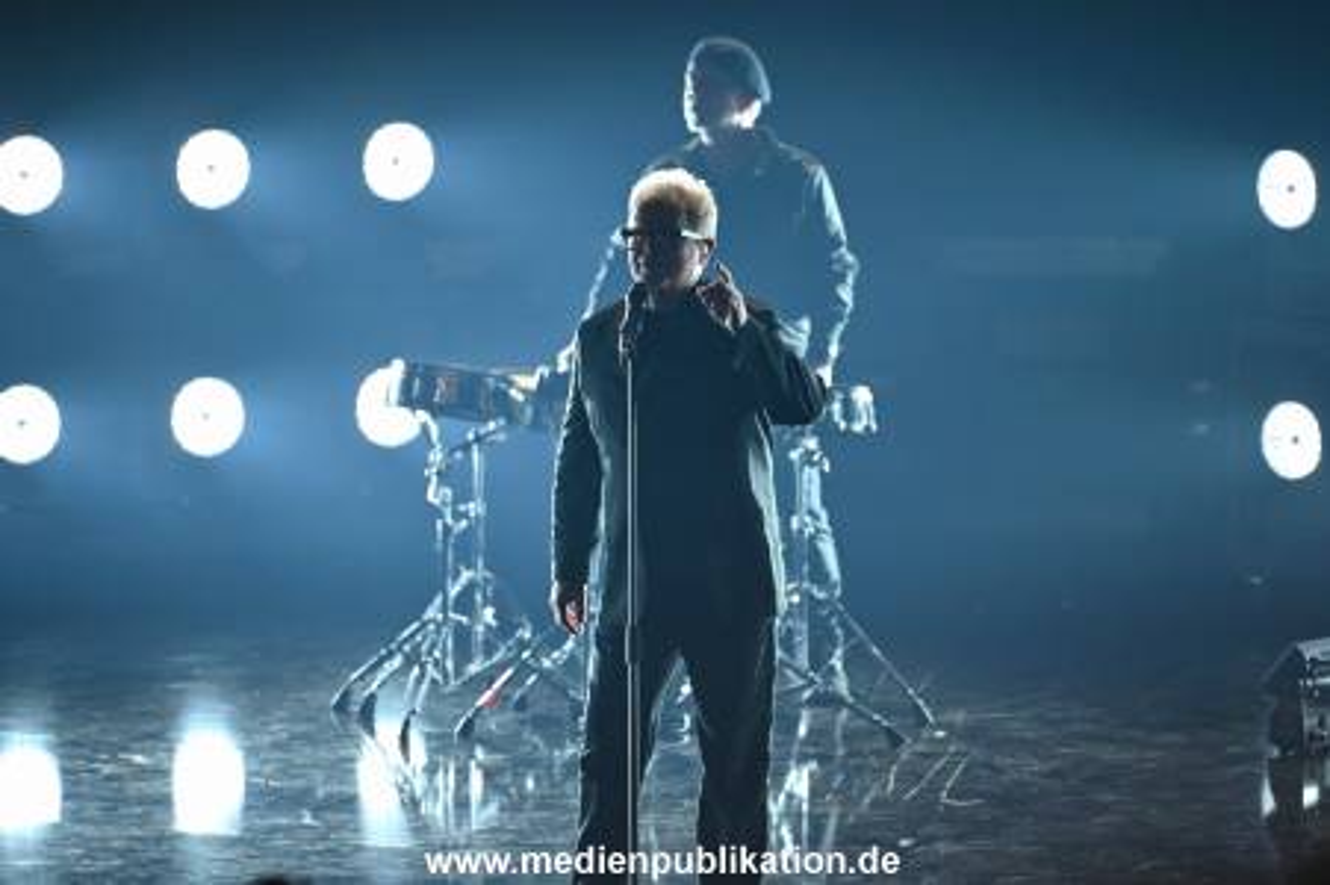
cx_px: 665
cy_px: 442
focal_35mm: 380
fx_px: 14028
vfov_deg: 3.6
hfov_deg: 5.4
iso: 5600
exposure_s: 1/125
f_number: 4
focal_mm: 380
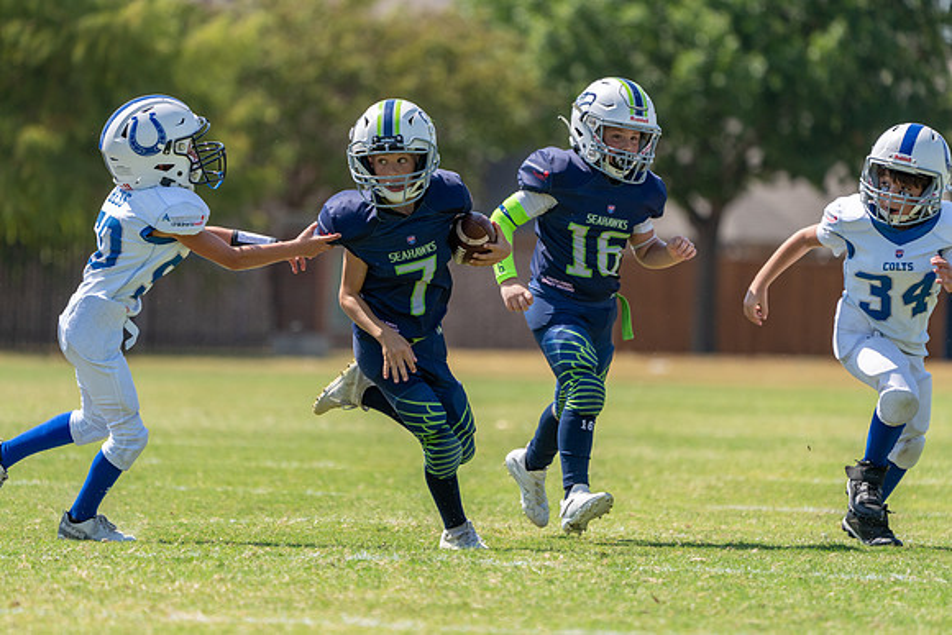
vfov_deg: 4.1
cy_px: 318
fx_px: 8808
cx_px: 476
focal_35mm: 333
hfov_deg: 6.2
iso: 320
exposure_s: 1/1250
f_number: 5.6
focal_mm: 333
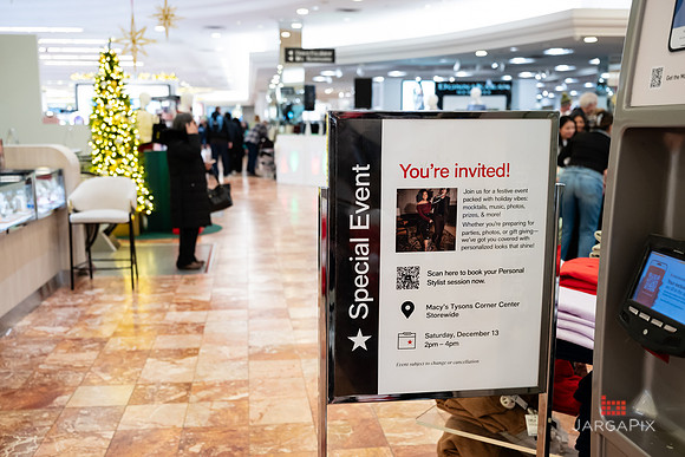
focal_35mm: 36
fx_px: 689
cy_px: 248
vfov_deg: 36.7
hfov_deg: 52.9
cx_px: 330
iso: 1000
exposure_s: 1/160
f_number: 3.2
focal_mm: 32.5
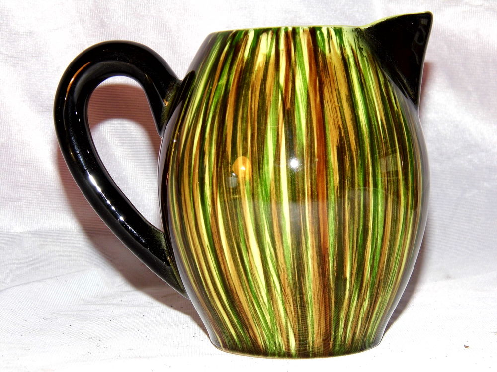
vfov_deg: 18.2
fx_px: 1163
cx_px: 248
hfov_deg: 24.1
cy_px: 186
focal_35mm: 81
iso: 100
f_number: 4.2
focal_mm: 14.6
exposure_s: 1/60
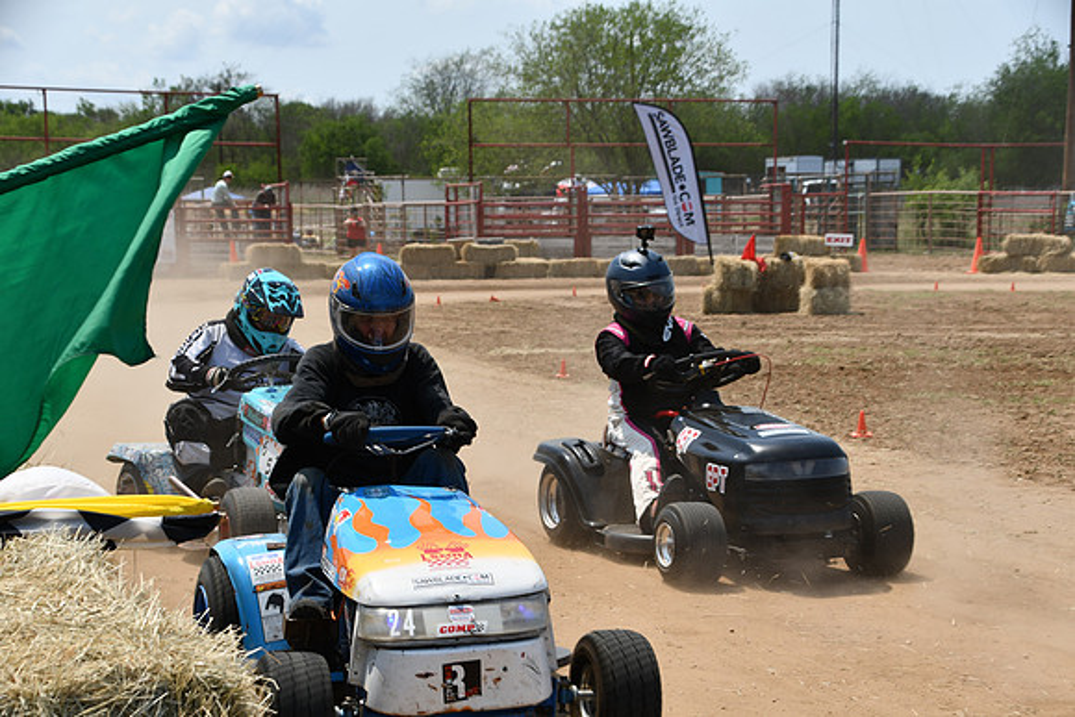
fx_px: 2330
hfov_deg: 26.0
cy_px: 358
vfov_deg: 17.5
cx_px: 538
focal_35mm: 78
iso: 100
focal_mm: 52
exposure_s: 1/400
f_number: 9
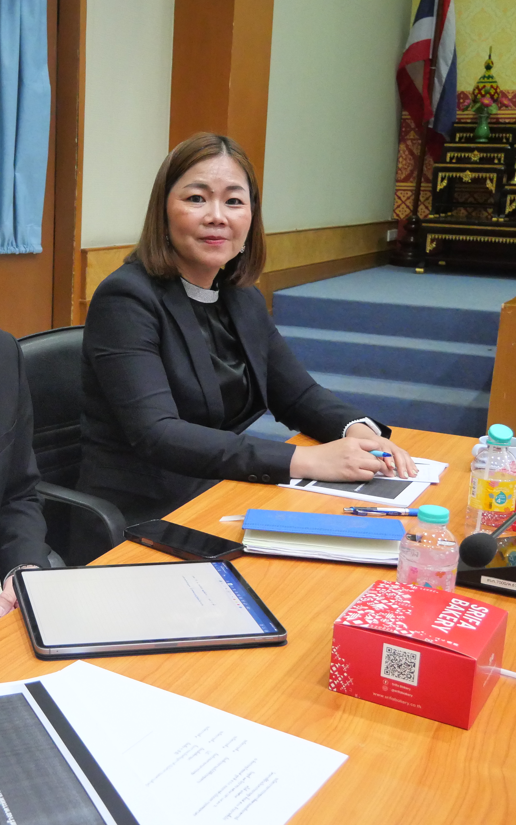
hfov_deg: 27.3
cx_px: 23
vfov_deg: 44.4
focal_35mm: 45
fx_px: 1013
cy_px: 407
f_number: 3.6
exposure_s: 1/100
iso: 3200
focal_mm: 14
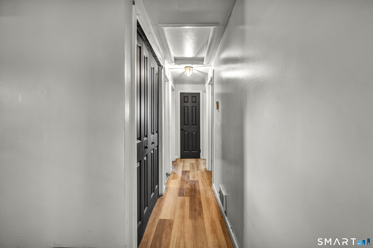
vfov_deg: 81.1
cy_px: 124
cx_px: 186
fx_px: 145
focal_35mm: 14
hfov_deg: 104.3
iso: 320
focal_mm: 14
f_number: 7.1
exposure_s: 1/3.33
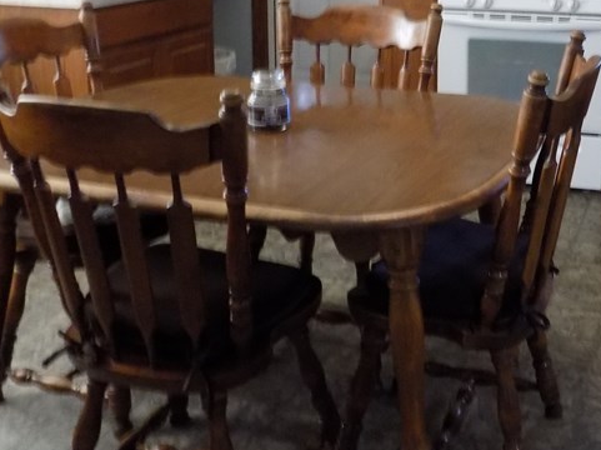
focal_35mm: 49
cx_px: 480
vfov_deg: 28.3
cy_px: 29
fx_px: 850
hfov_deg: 37.6
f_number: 3.1
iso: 360
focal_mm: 4
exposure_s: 1/30
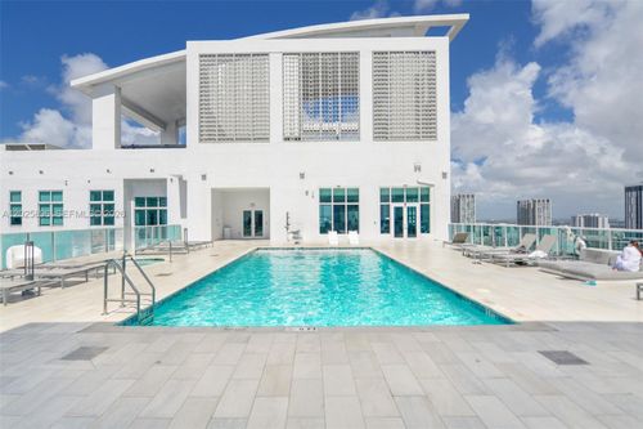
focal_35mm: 14
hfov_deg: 104.3
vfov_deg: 81.2
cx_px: 322
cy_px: 214
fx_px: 250
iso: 100
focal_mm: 14
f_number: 3.2
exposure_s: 1/3200
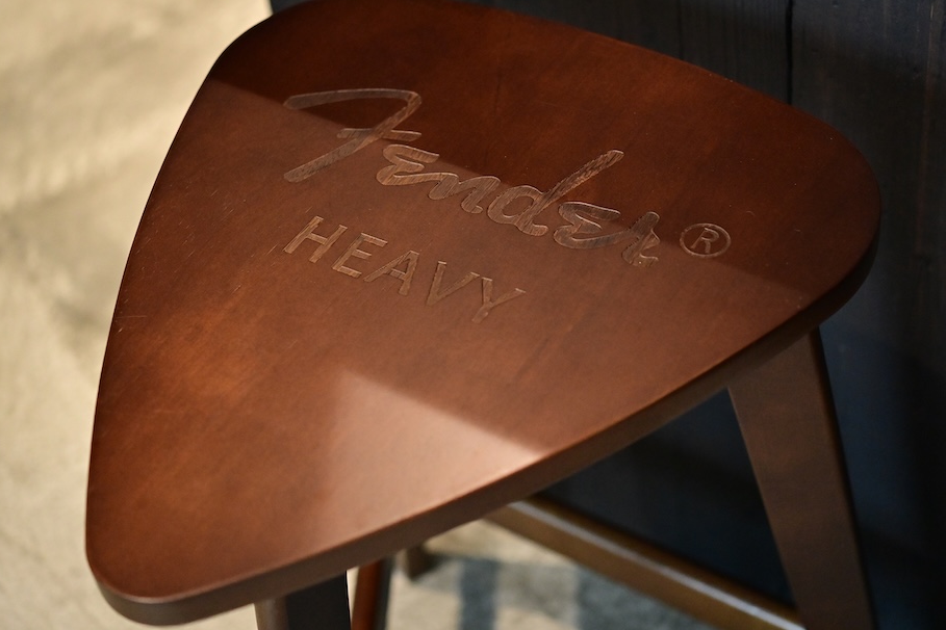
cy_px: 312
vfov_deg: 20.6
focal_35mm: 66
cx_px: 501
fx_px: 1734
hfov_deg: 30.5
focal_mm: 60
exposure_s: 1/400
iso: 6400
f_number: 3.2
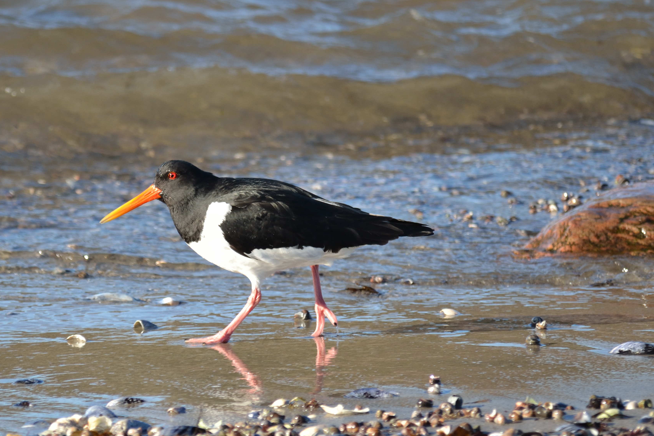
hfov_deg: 2.0
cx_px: 212
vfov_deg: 1.3
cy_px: 198
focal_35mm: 1020
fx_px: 18529
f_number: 6.3
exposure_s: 1/500
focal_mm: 500
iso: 400
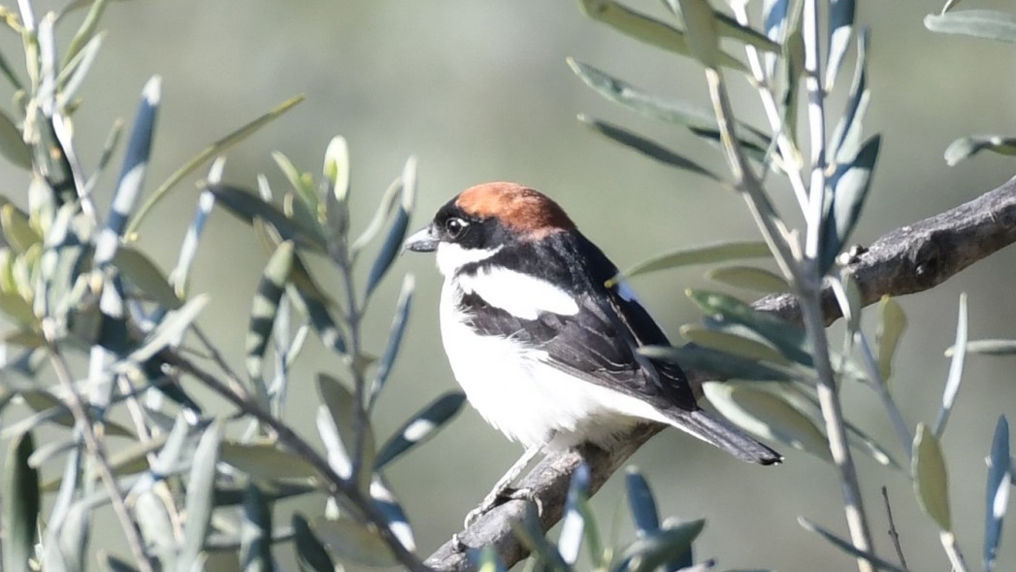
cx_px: 508
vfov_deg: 1.7
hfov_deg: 3.0
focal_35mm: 725
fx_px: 19532
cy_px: 295
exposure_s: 1/800
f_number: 5.6
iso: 500
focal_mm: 460
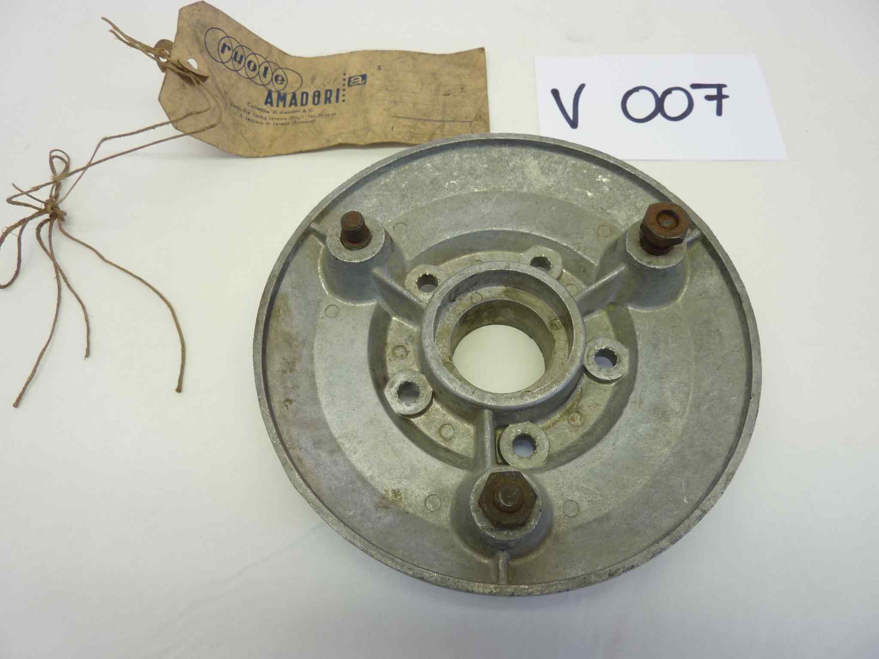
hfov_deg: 69.4
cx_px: 440
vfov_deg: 54.9
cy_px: 330
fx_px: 635
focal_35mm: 25
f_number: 3.3
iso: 80
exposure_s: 1/30
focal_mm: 4.1
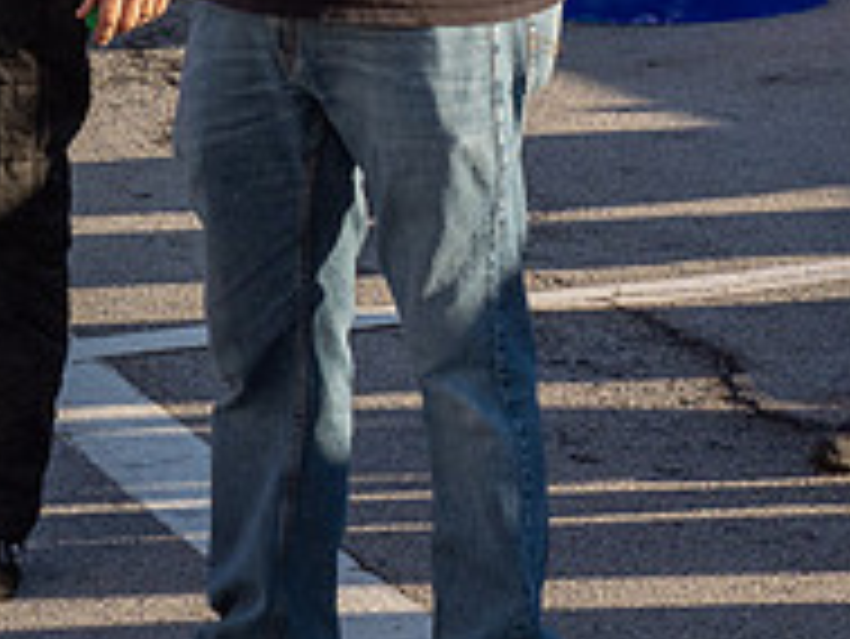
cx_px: 770
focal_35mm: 238
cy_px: -443
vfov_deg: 6.1
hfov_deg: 8.3
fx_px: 5848
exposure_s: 1/160
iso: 200
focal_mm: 34
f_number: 11
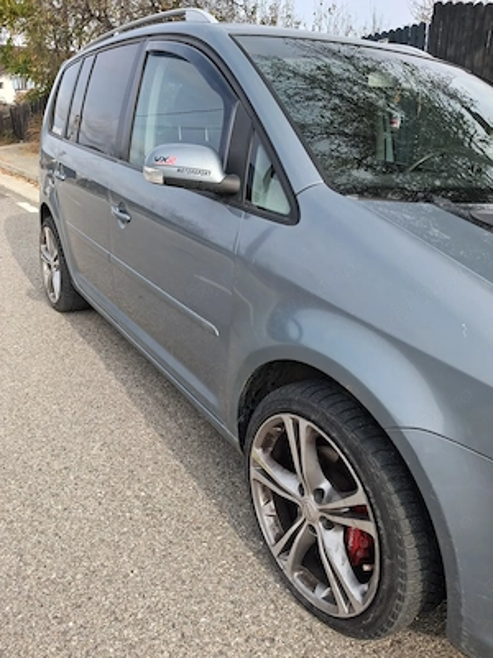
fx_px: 513
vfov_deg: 65.3
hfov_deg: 51.4
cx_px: 246
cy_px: 329
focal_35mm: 27
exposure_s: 1/165
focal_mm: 4
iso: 25
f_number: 1.8
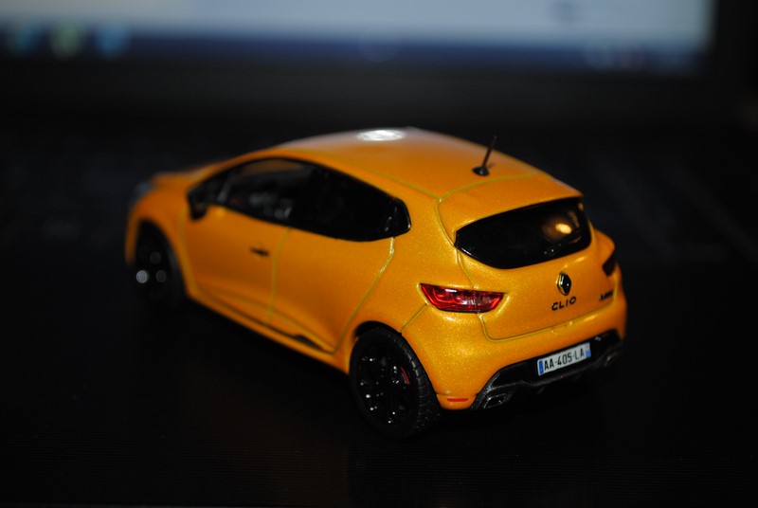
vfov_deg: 22.7
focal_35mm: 60
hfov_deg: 33.4
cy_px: 254
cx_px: 379
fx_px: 1265
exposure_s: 1/60
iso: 200
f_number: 5.3
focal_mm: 40
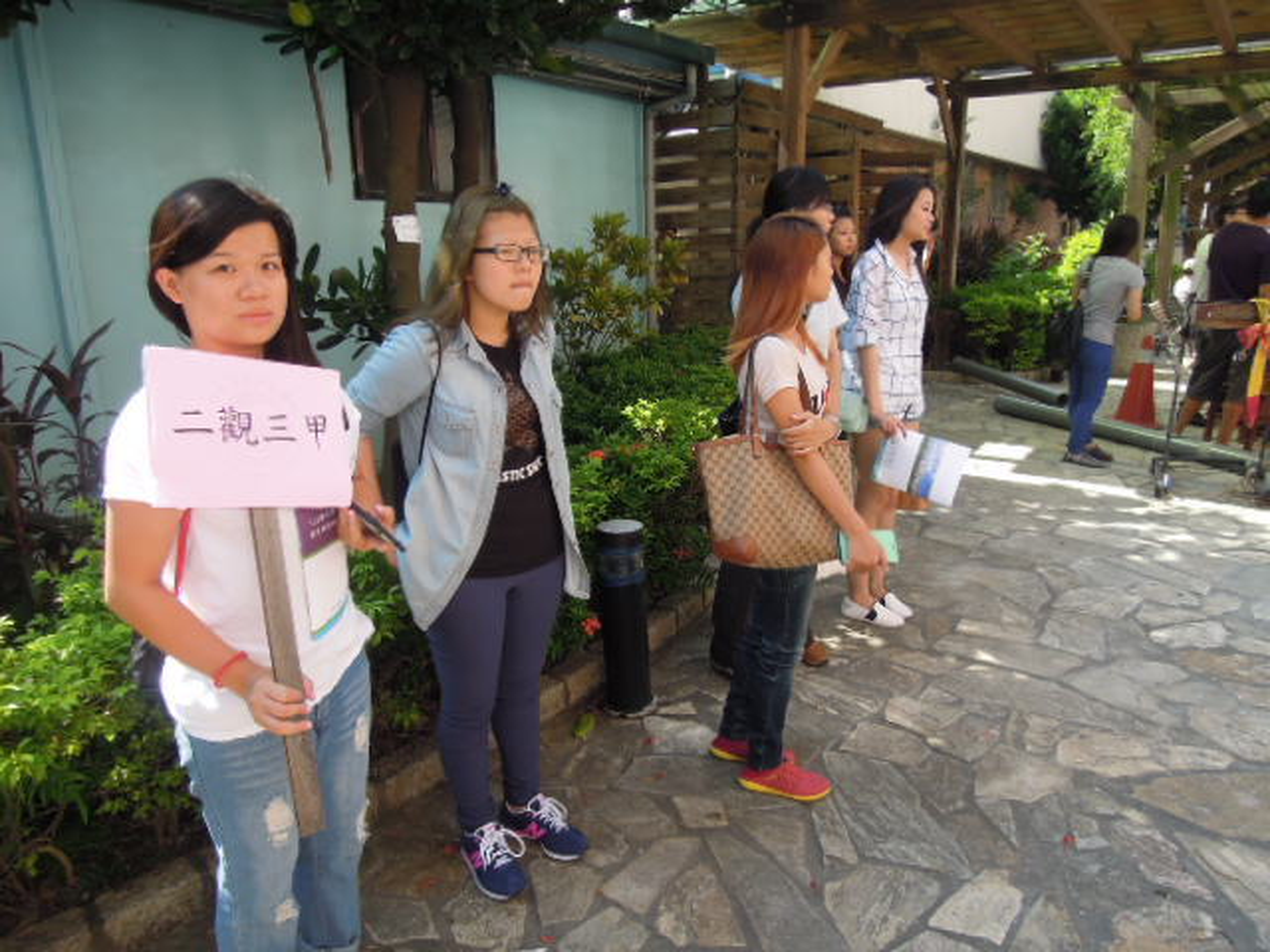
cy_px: 476
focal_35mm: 24
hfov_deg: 71.6
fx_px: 881
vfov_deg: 56.8
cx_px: 635
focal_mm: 4.3
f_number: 2.8
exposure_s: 1/500
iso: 160
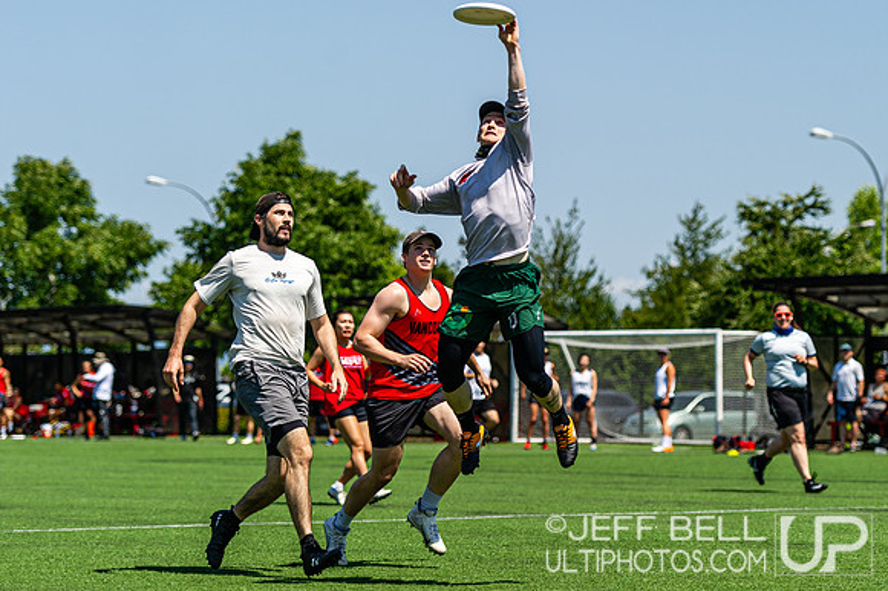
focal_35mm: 131
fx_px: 3240
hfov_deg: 15.6
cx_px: 551
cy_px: 247
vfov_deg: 10.4
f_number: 2.8
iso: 200
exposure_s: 1/4000
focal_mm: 100
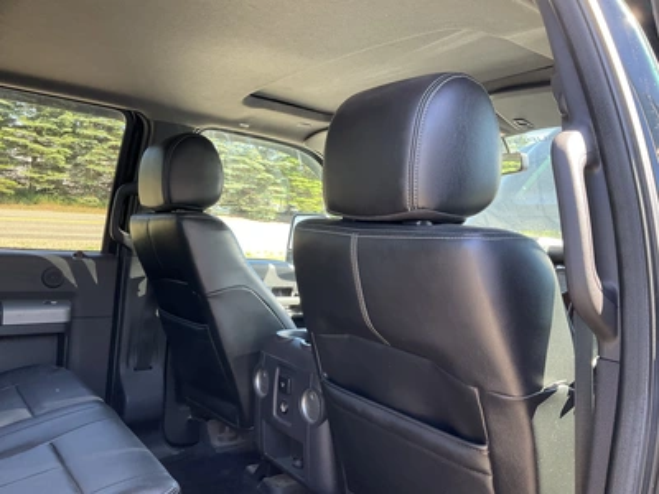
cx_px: 330
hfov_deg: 61.7
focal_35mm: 29
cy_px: 247
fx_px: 552
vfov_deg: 48.2
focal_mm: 3
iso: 64
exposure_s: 1/103
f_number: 1.8
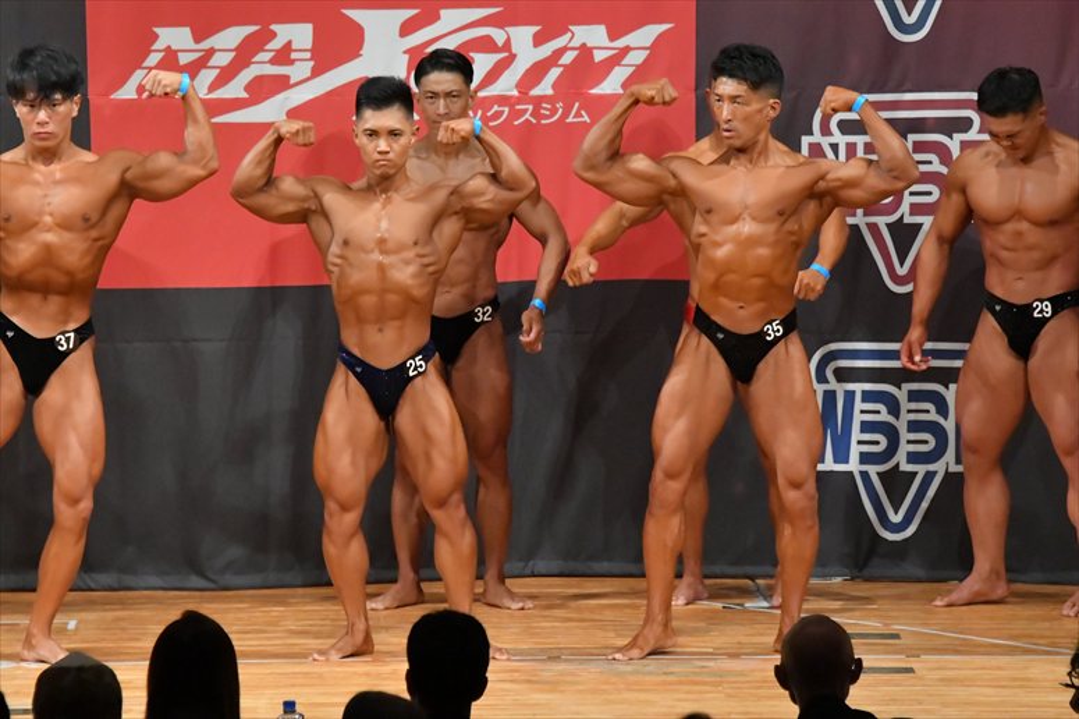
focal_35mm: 270
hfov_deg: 7.6
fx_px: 8089
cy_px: 360
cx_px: 540
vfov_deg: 5.1
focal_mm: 180
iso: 11400
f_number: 5.6
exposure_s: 1/400
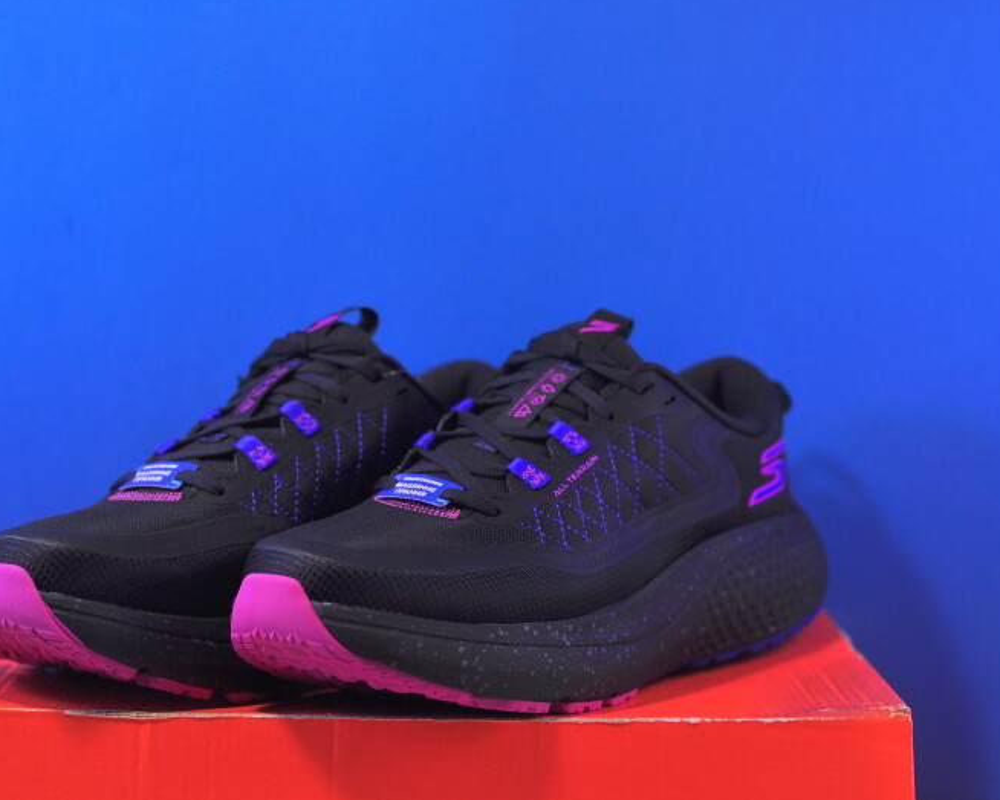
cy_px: 397
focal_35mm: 86
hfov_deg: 22.2
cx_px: 411
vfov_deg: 17.9
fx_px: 2545
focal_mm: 50
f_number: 3.2
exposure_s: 1/320
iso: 250
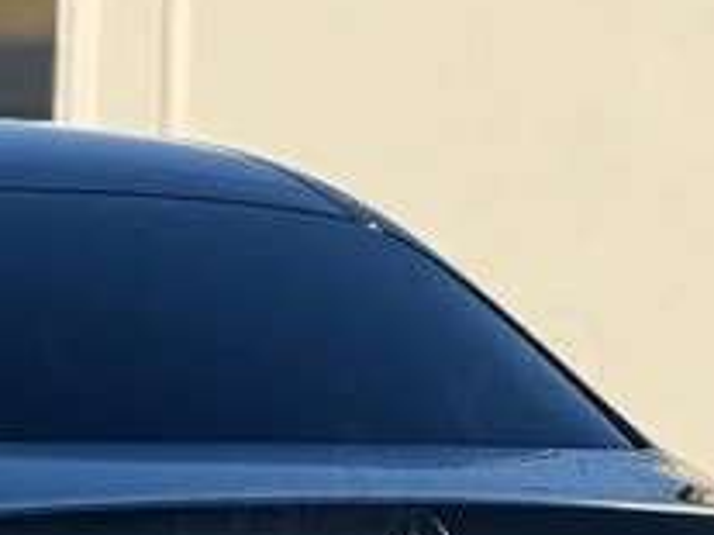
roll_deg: -1.5
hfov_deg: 3.4
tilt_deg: -1.1
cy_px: 611
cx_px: -431
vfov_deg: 2.6
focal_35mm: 580
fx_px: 11956
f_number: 2.8
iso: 64
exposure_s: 1/880
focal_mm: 15.66
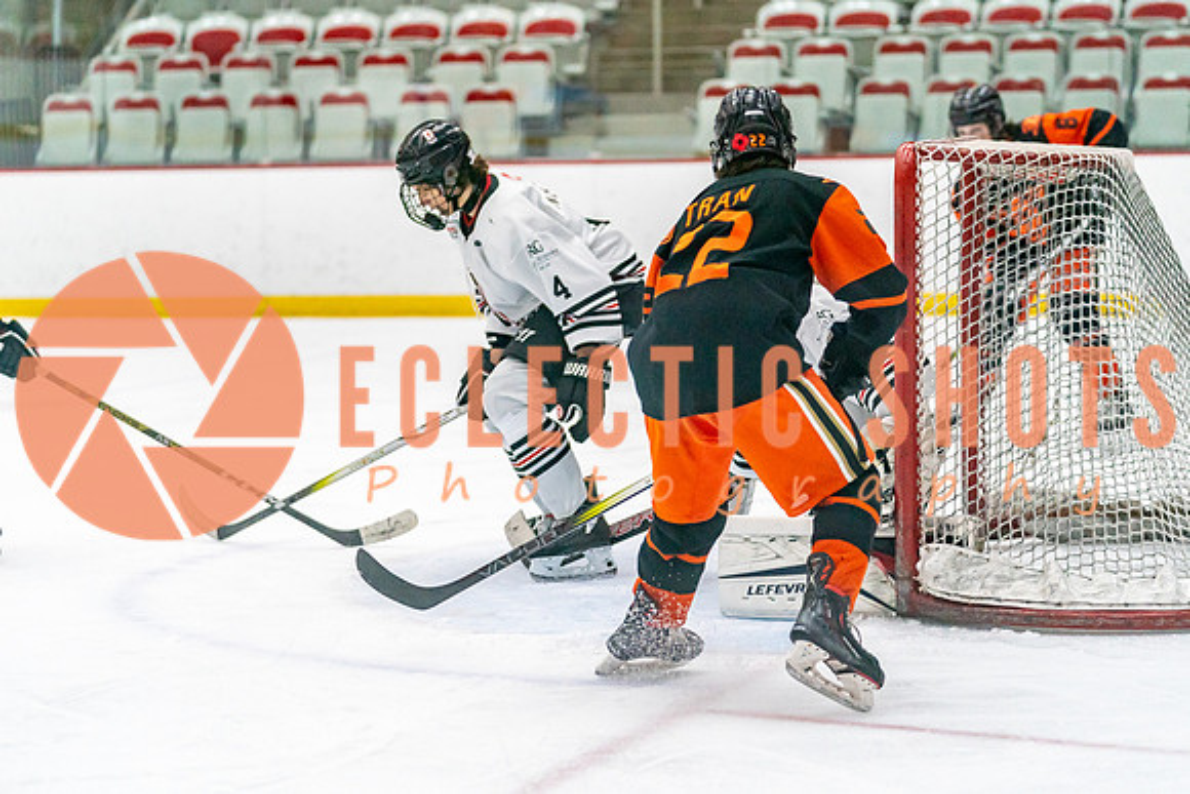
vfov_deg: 11.6
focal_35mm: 119
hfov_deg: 17.3
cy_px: 448
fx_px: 3921
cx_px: 595
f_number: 2.8
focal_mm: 99
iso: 3200
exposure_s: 1/1250
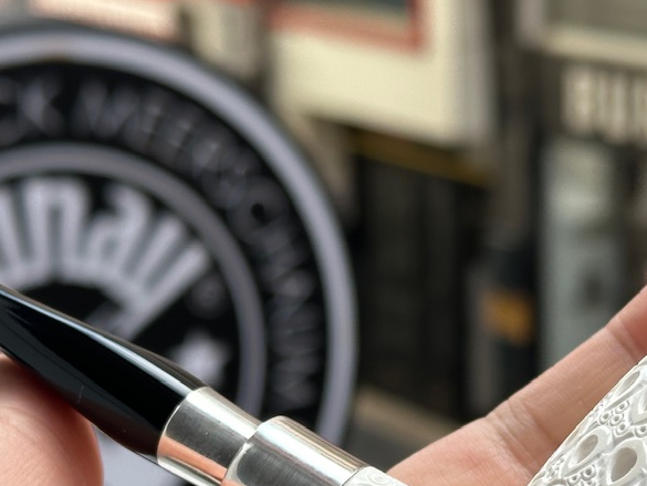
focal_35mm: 105
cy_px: 423
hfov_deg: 18.7
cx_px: 424
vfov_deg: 14.0
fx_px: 1963
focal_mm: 6.86
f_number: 1.78
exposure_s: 1/1041
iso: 64
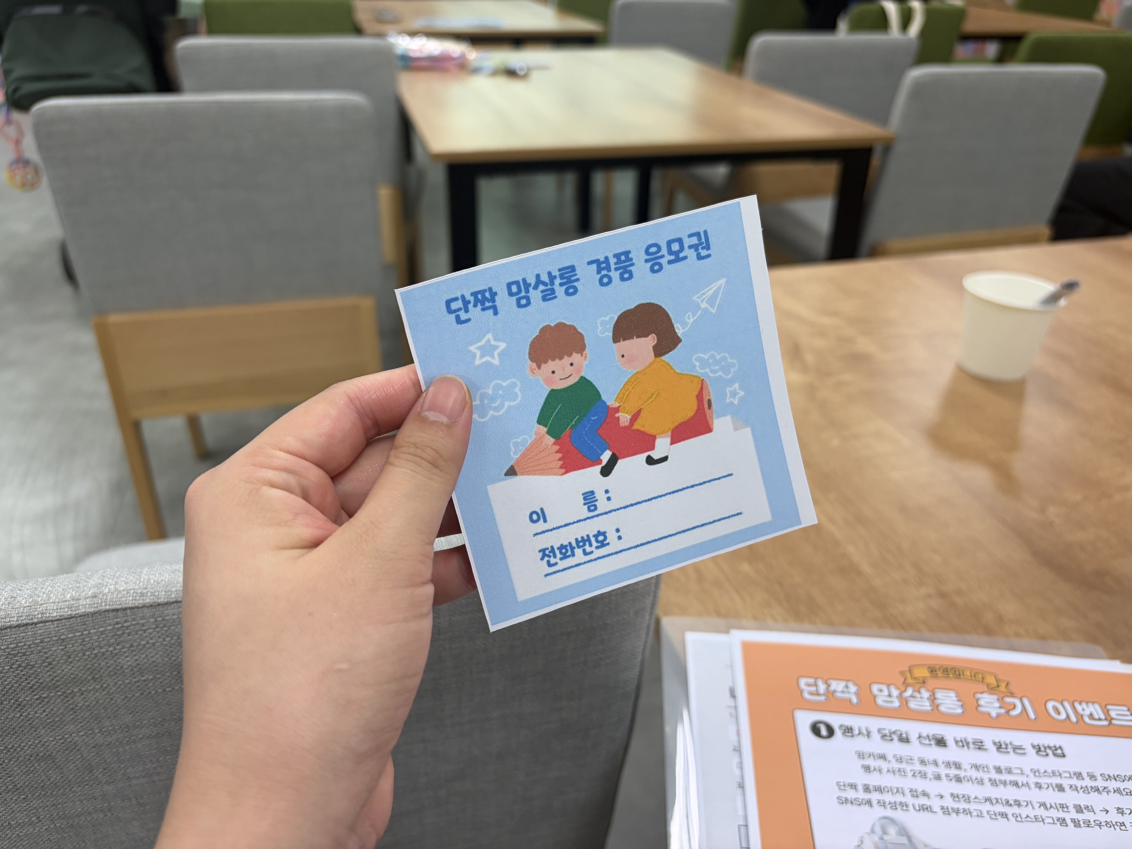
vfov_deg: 53.1
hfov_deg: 67.3
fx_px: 850
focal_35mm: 26
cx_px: 566
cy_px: 424
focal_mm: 5.96
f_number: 1.6
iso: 100
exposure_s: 1/120
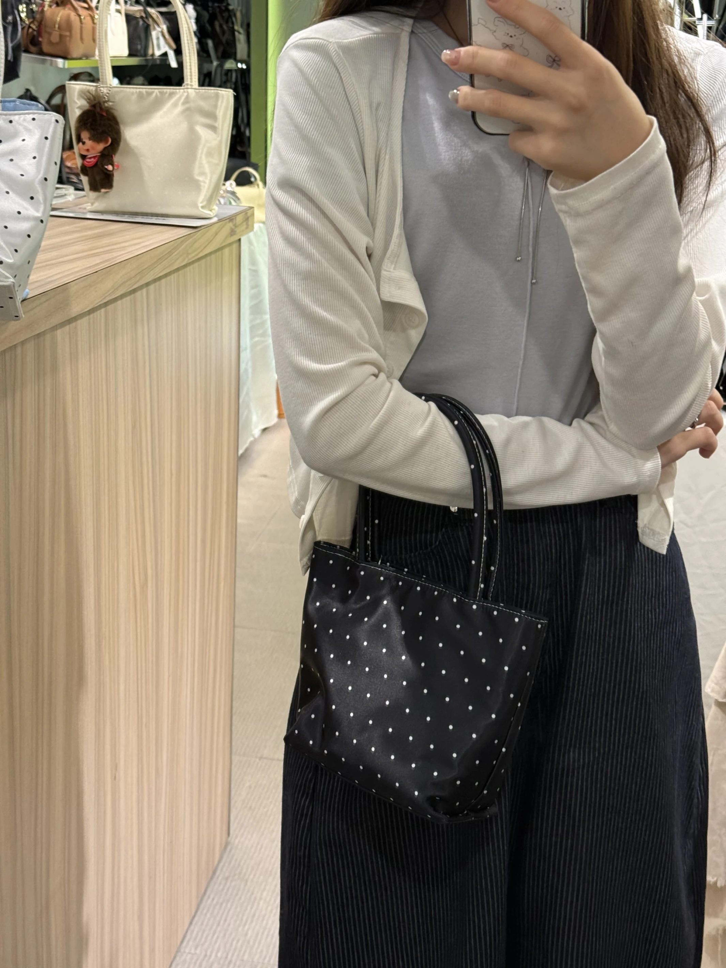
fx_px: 1342
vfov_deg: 39.7
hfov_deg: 30.3
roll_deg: -1.2
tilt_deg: -24.9
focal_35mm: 48
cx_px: 363
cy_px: 484
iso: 250
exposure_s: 1/60
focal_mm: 6.76
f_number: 1.78
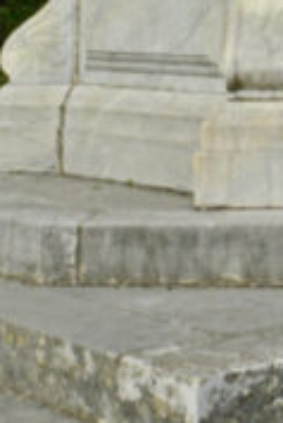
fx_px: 1424
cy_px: -449
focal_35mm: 121
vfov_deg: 14.0
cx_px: 296
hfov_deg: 11.2
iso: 500
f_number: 6.3
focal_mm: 14
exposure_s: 1/4000
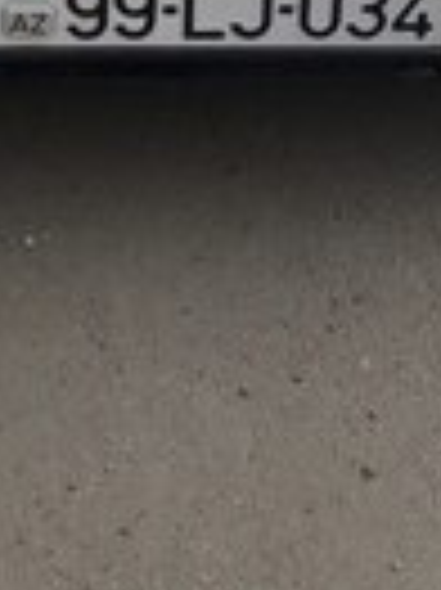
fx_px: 1735
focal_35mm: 102
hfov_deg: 14.5
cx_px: 220
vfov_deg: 16.3
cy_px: -464
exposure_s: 1/546
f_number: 1.9
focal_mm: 3.6
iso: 40
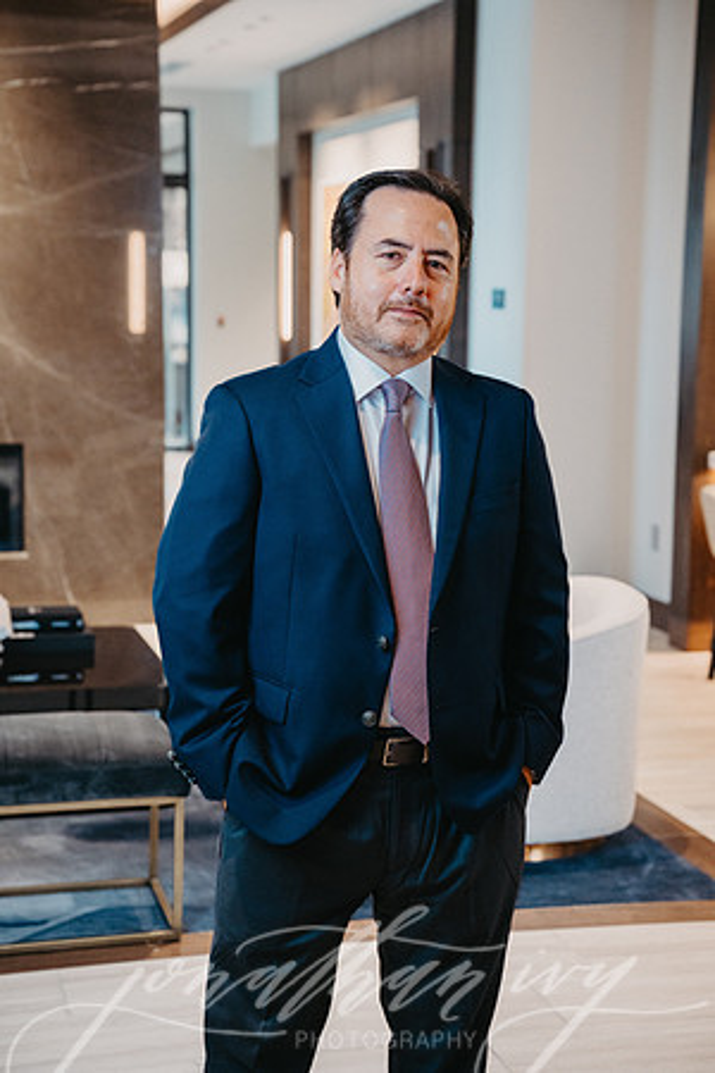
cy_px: 536
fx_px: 2085
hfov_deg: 19.5
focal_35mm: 70
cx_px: 358
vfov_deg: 28.8
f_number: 4.5
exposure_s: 1/100
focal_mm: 70
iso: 1000
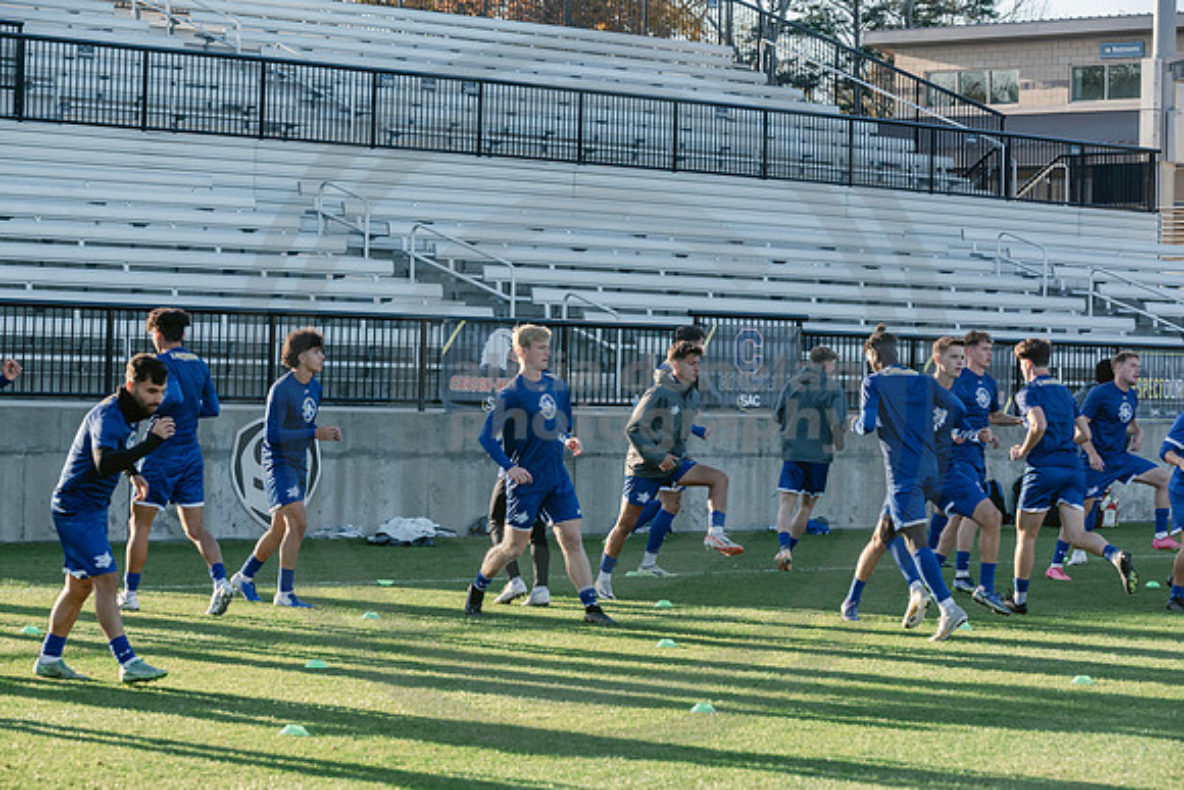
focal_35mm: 105
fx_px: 3454
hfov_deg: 19.5
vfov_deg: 13.0
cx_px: 592
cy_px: 395
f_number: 6.3
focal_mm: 105
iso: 1250
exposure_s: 1/1000
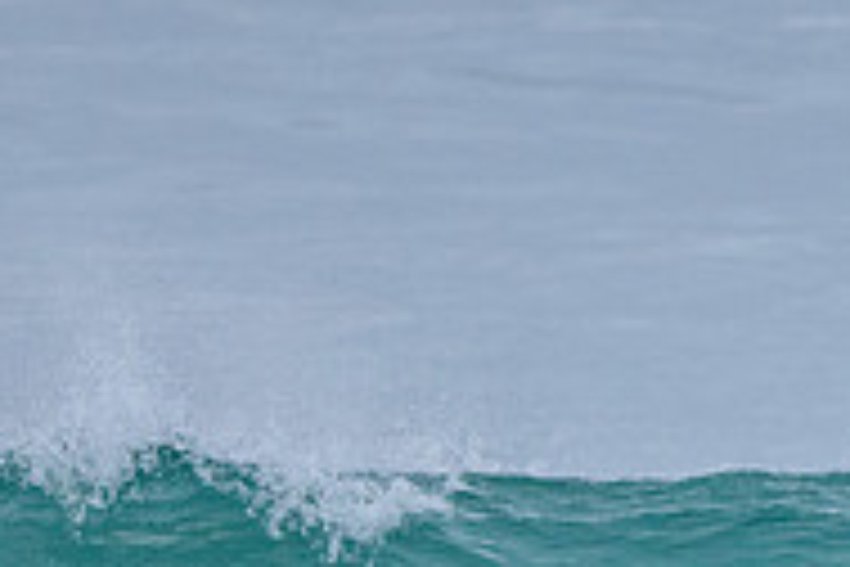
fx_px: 44409
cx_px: -27
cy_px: 828
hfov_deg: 1.1
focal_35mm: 1881
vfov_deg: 0.7
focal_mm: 500
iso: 1600
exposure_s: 1/2000
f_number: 5.6
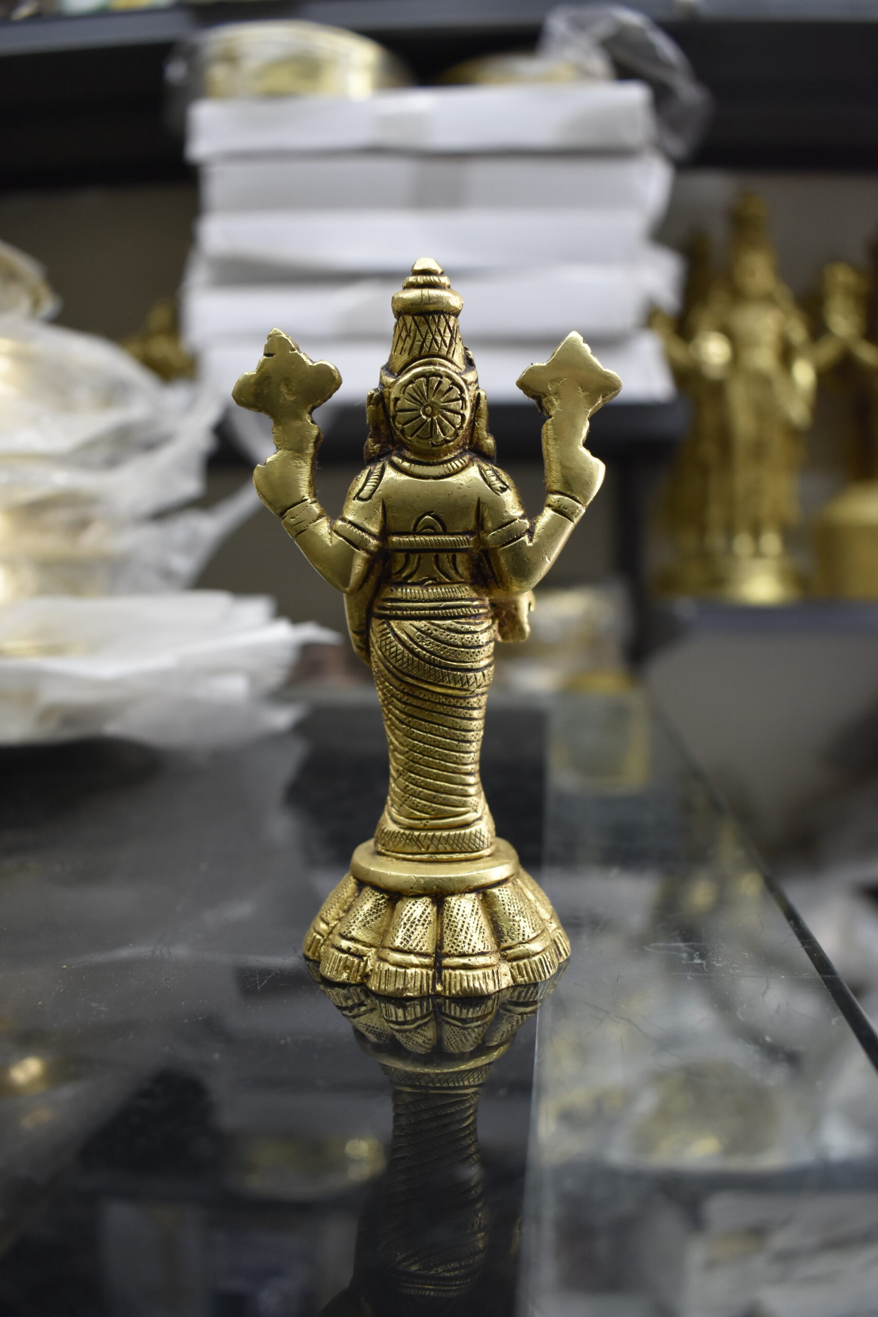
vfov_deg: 67.4
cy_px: 658
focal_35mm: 27
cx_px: 439
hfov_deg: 47.9
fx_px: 988
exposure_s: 1/60
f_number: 4
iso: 900
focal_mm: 18
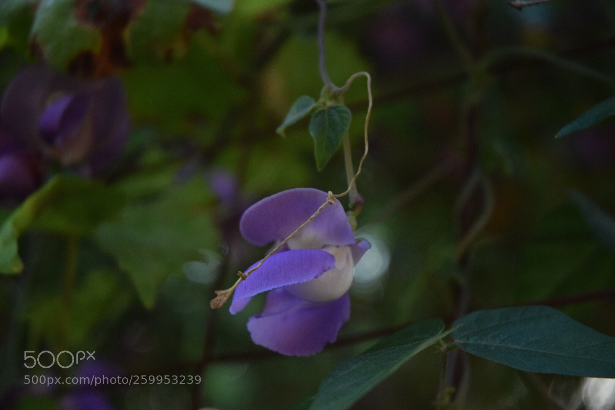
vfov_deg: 13.0
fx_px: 1794
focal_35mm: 105
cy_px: 205
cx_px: 308
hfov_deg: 19.5
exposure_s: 1/320
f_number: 4.5
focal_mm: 70
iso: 1600
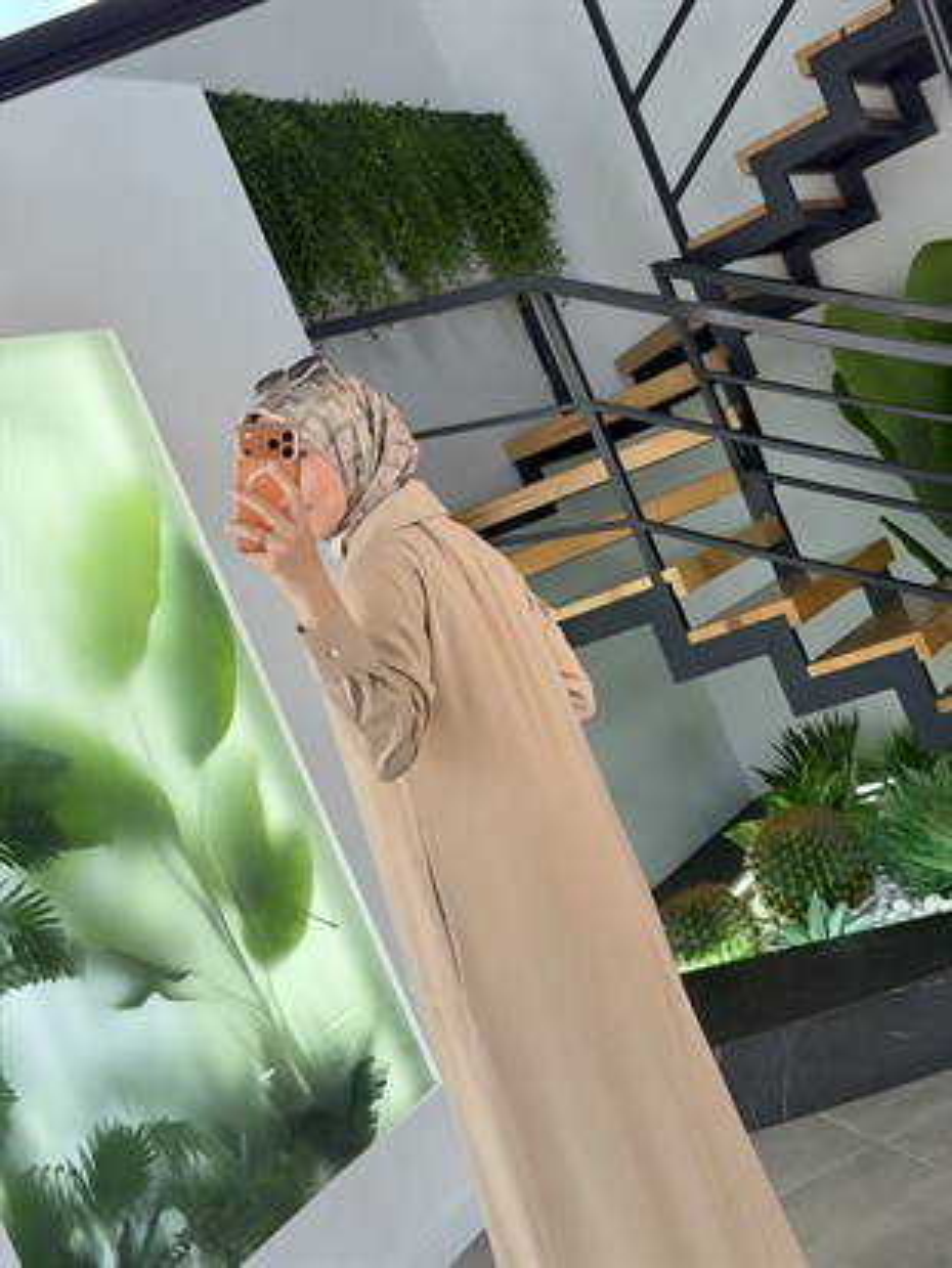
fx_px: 1759
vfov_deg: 39.6
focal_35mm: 48
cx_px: 476
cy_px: 634
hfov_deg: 30.3
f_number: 1.78
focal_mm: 6.76
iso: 80
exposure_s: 1/180
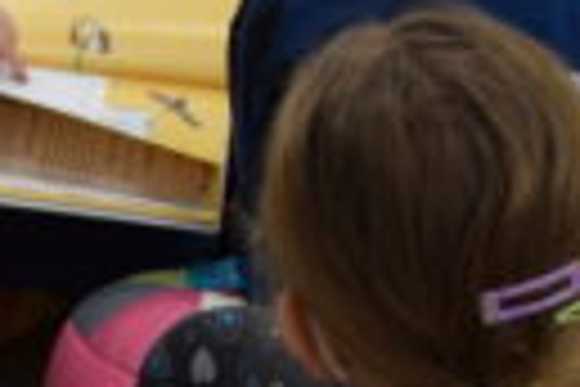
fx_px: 3448
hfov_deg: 9.1
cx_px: -544
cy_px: 772
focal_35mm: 214
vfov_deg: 6.2
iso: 560
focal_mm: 24
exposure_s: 1/60
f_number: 4
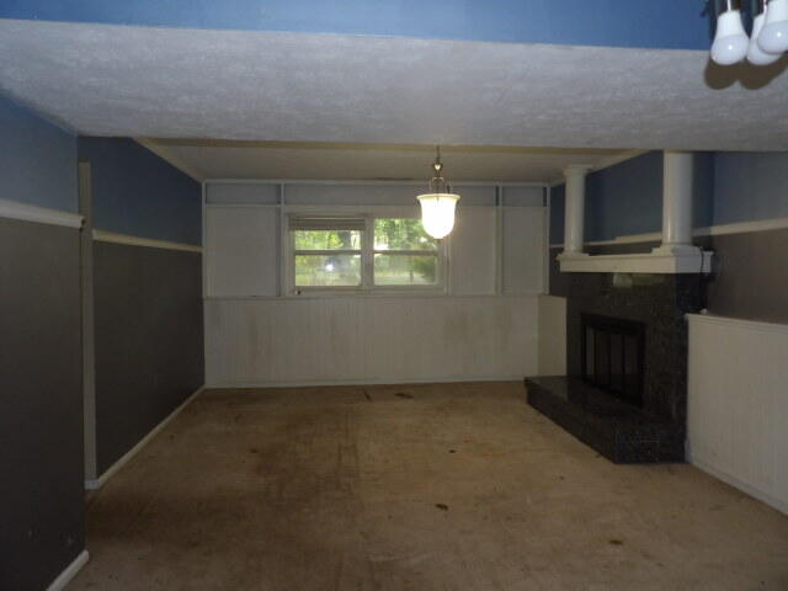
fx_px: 546
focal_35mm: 24
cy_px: 296
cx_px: 394
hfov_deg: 71.6
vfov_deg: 56.8
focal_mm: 4.3
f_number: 3.2
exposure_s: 1/33
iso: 200
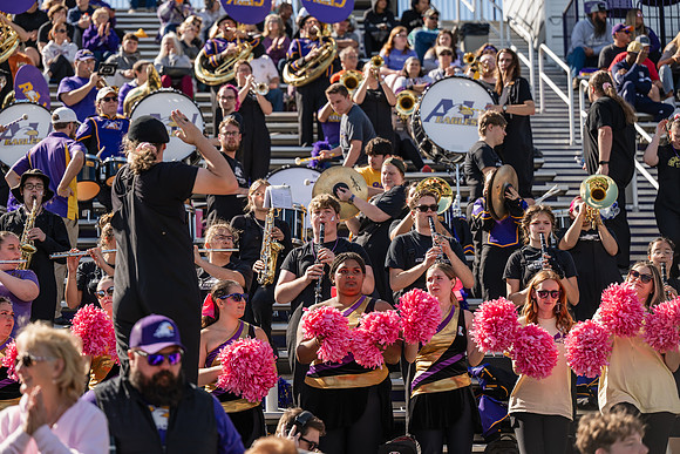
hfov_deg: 19.6
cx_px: 340
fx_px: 1965
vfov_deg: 13.2
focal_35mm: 104
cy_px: 227
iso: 64
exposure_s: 1/500
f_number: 3.2
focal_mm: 104
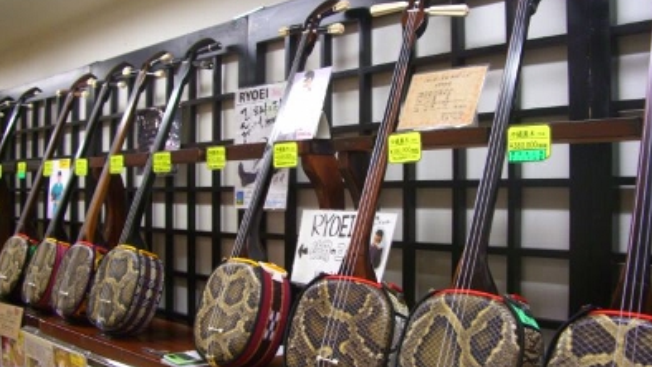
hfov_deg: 48.3
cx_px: 328
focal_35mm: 42
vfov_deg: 28.4
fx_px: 726
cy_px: 200
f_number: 2.8
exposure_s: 1/60
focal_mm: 7.9
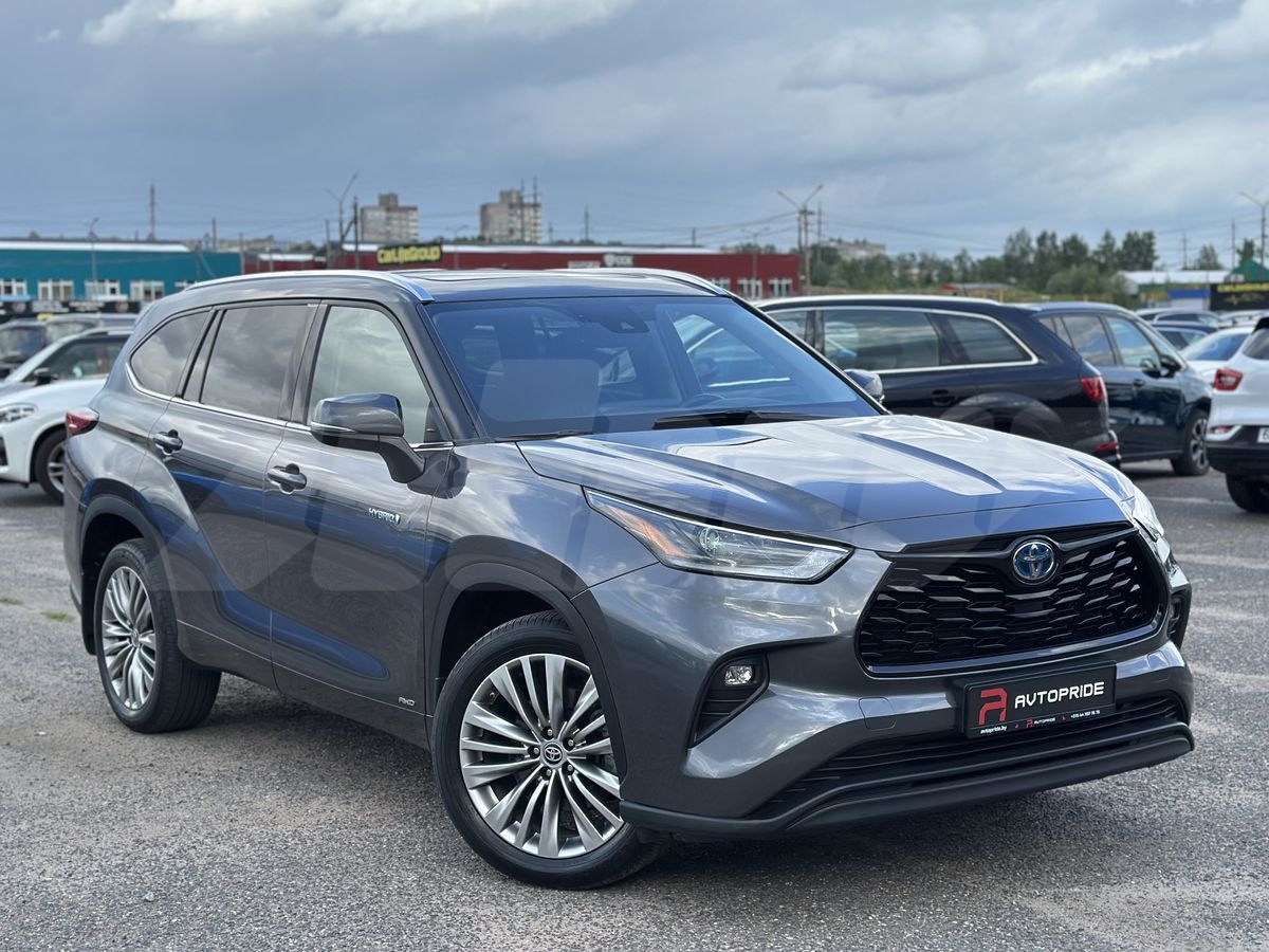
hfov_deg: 39.7
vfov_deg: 30.3
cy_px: 476
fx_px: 1760
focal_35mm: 48
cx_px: 634
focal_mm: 6.86
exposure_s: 1/1157
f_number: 1.78
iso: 80
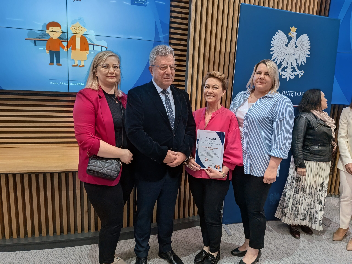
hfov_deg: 71.6
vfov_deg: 56.8
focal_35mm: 24
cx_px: 176
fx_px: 244
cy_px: 132
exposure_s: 1/120
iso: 122
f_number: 1.7
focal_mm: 4.53
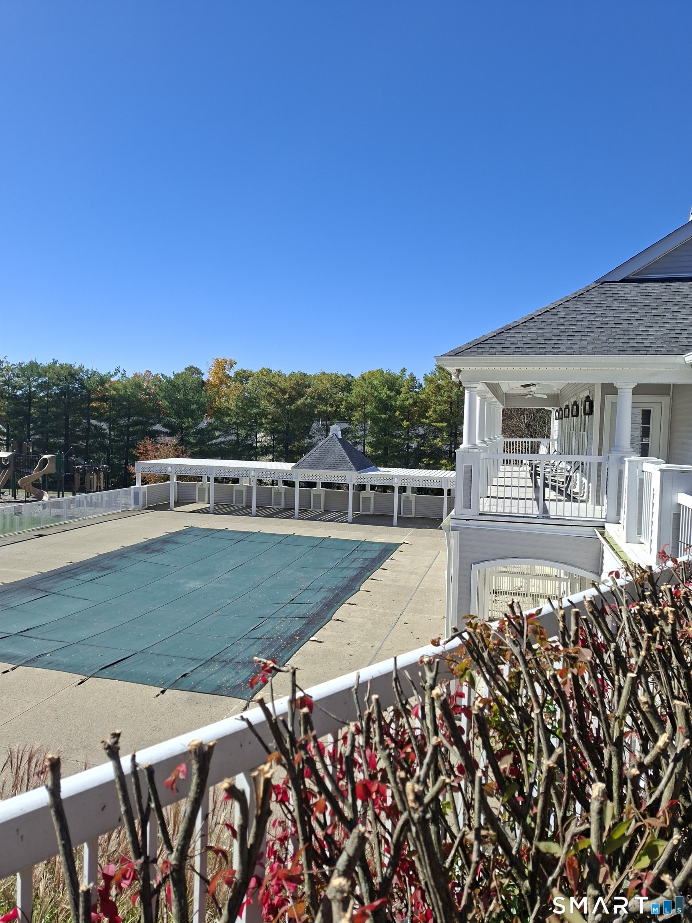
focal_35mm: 23
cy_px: 462
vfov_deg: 73.9
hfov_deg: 58.9
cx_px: 346
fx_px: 613
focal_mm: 5.54
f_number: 1.8
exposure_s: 1/1946
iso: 40
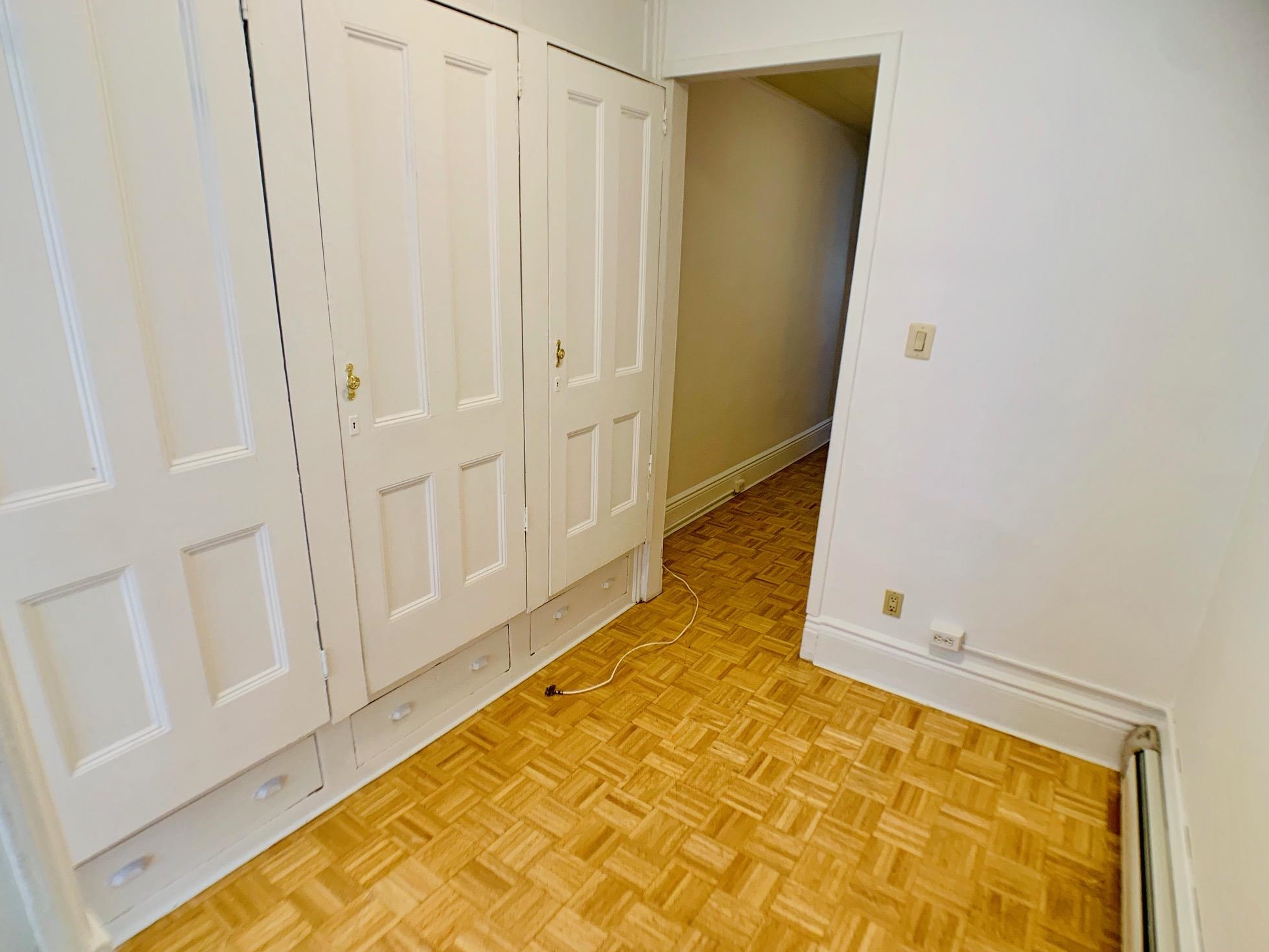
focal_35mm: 27
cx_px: 636
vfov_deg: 51.4
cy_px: 485
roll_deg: -1.8
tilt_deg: -18.0
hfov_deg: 65.3
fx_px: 990
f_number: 1.8
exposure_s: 1/77
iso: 100
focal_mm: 4.25
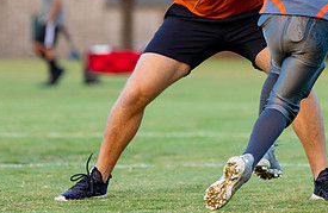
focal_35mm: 326
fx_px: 2949
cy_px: -46
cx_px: 220
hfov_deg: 6.4
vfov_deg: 4.1
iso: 640
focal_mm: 130
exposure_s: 1/1250
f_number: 2.8
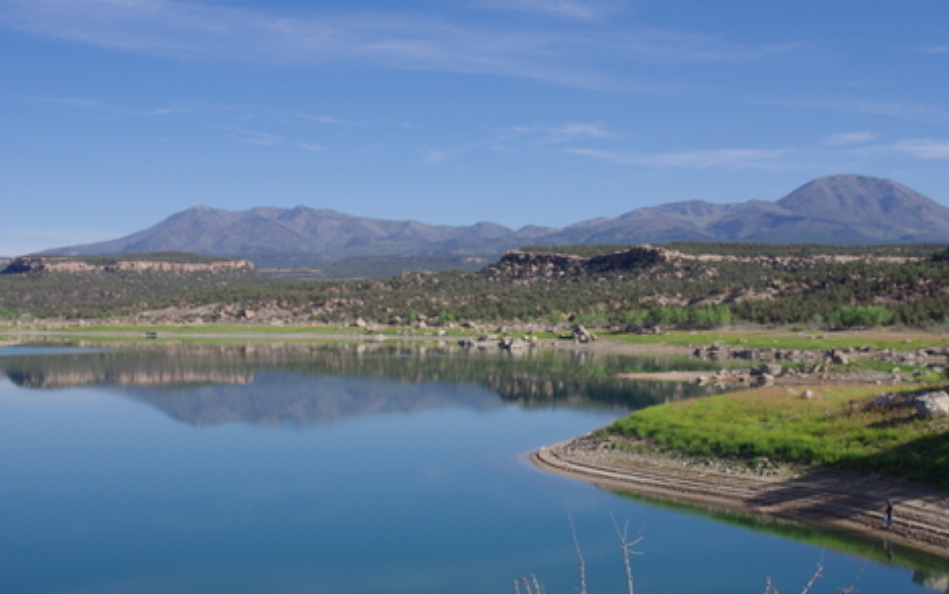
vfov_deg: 23.1
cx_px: 468
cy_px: 353
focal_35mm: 56
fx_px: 1449
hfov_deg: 36.3
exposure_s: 1/320
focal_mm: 31
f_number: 8
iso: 100
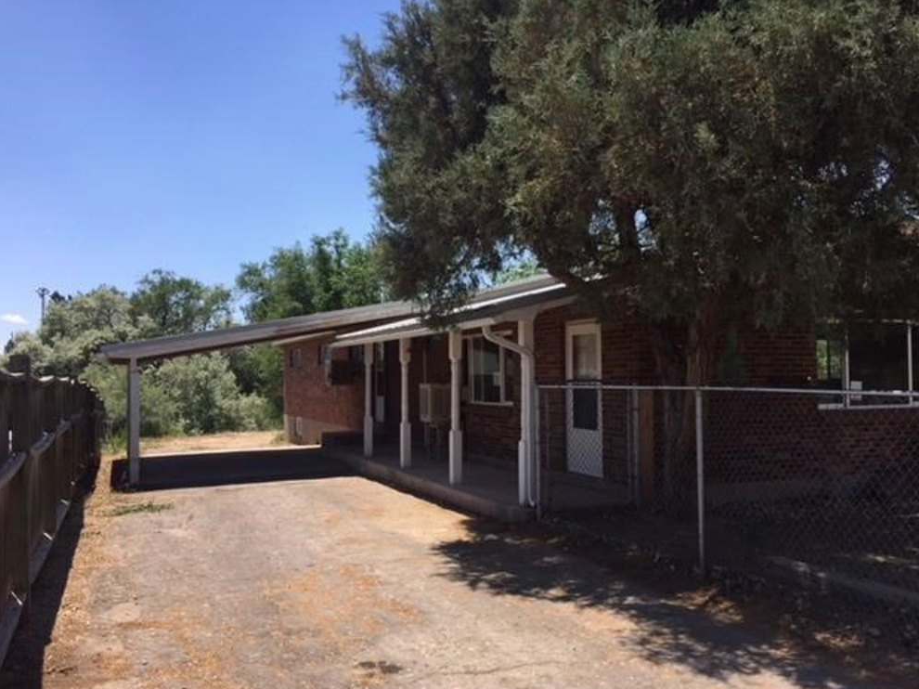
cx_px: 459
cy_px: 355
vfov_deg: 46.8
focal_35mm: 30
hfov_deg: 60.0
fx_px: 796
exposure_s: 1/1412
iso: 32
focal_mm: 4.15
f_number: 2.2
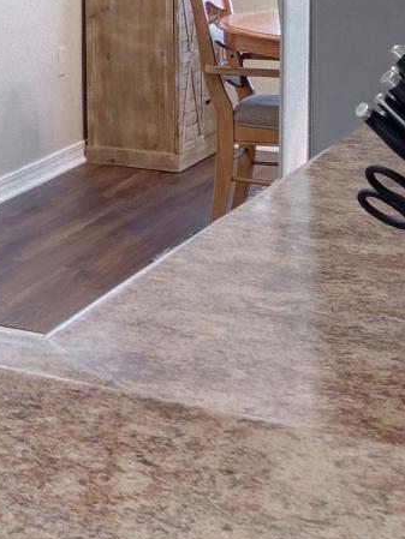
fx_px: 1725
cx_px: -618
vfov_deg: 16.5
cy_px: -214
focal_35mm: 111
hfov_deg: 11.0
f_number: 9
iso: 400
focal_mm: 11.5
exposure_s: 1/30
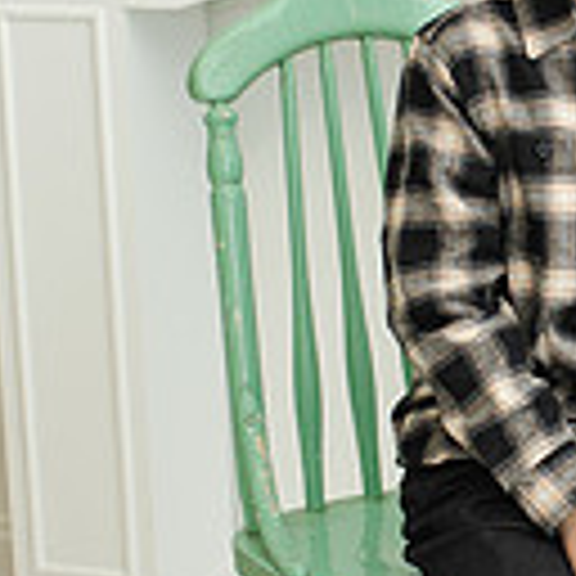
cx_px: 625
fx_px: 3313
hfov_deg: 9.8
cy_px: 259
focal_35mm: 176
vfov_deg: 9.9
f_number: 3.5
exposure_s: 1/200
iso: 220
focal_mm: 35
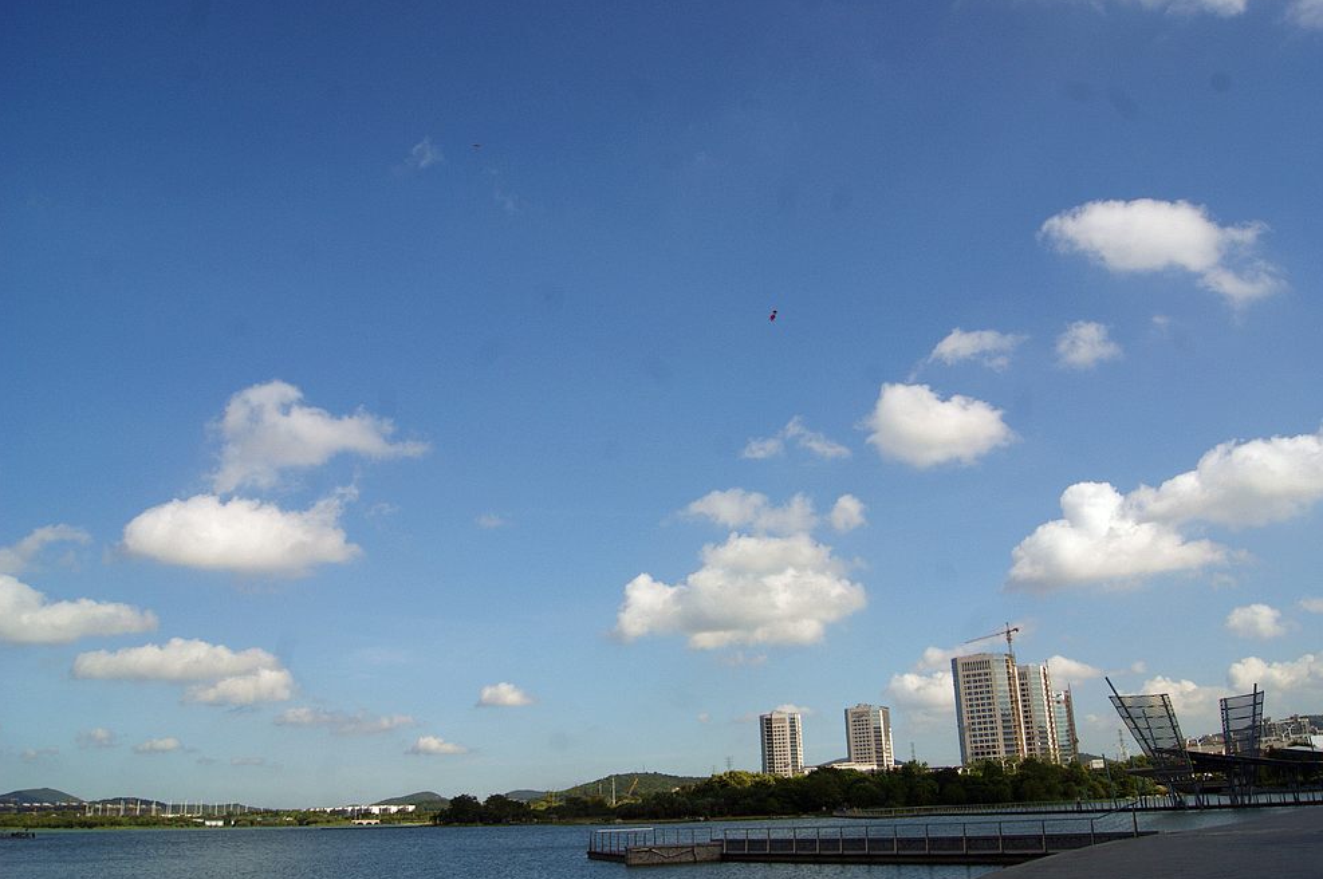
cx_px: 681
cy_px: 449
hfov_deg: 65.5
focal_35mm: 28
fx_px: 1028
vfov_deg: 46.3
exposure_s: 1/320
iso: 100
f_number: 10
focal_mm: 18
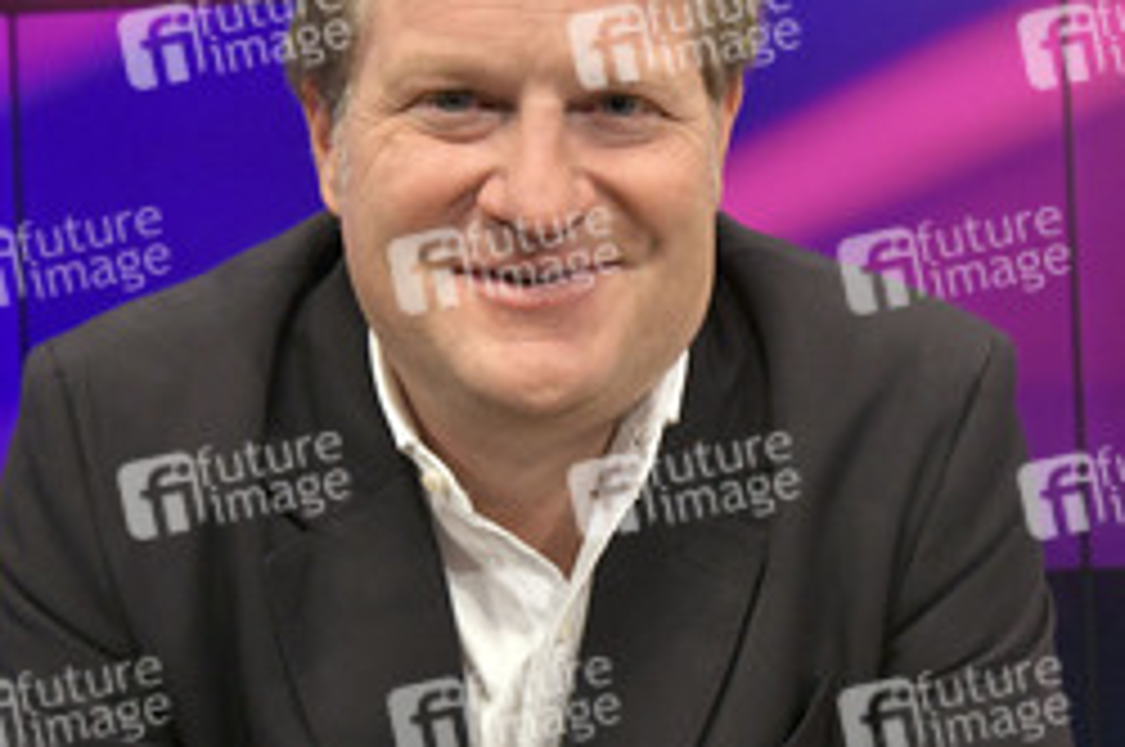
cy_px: 374
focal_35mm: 65
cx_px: 565
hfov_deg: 31.0
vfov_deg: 20.9
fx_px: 2029
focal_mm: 36
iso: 2500
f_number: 6.3
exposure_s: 1/200
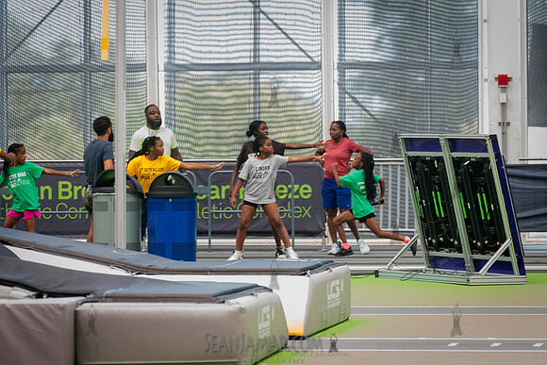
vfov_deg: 6.1
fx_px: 3412
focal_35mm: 225
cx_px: 346
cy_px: 209
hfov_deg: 9.2
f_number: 4
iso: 6400
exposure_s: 1/320
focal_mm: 145
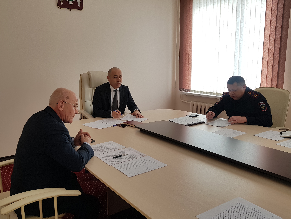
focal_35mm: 29
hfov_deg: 61.6
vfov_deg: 48.2
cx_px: 134
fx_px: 244
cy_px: 114
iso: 40
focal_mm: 4.2
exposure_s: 1/280
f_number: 1.7
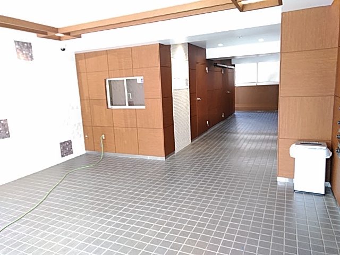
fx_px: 265
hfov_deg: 65.3
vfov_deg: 51.4
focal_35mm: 27
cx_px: 170
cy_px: 128
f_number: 2.2
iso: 200
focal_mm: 3.46
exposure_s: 1/34.7
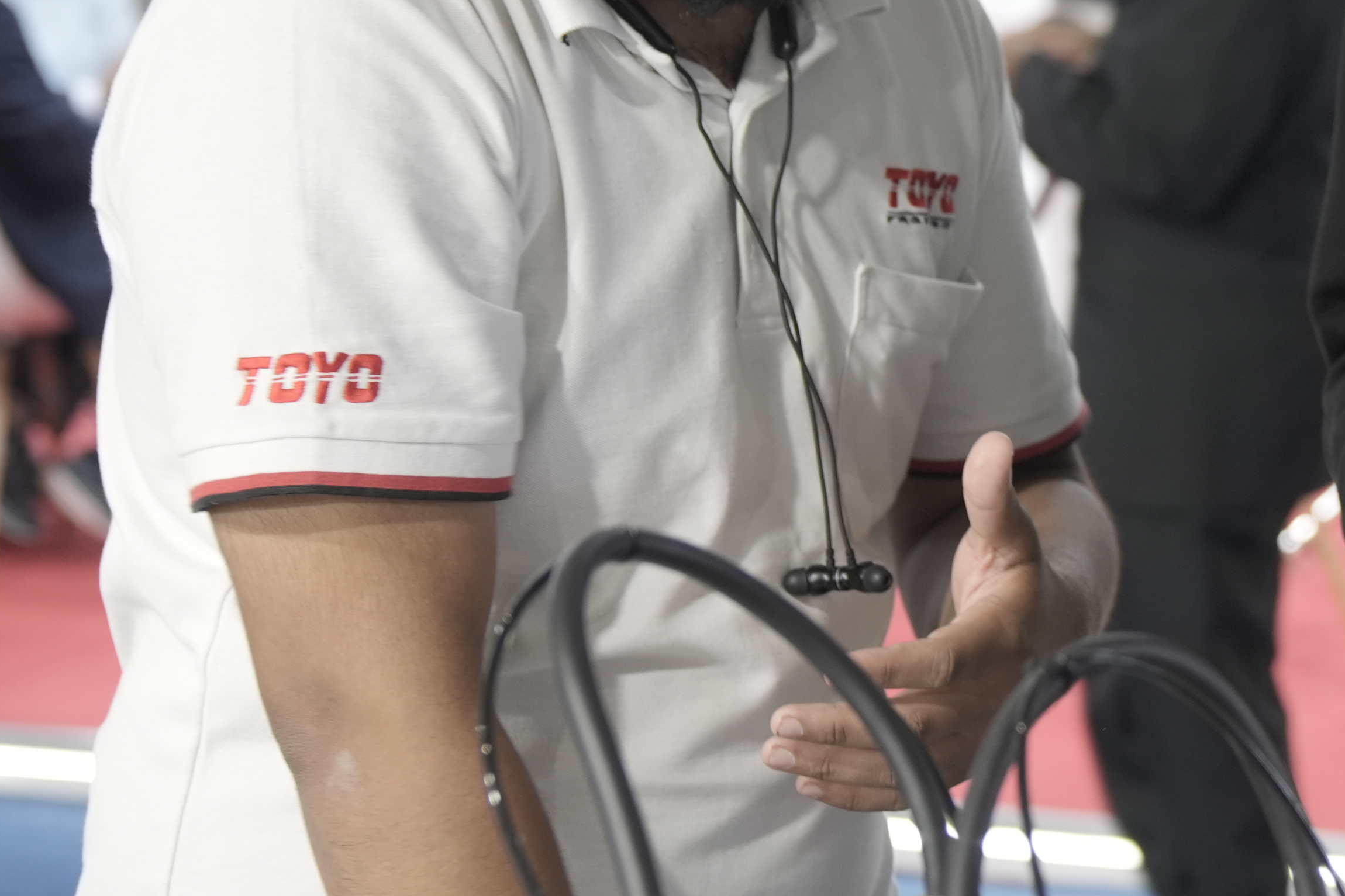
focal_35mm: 128
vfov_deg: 10.7
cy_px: 172
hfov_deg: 15.5
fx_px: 4782
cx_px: 1587
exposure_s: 1/100
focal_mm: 42
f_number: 3.2
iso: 500
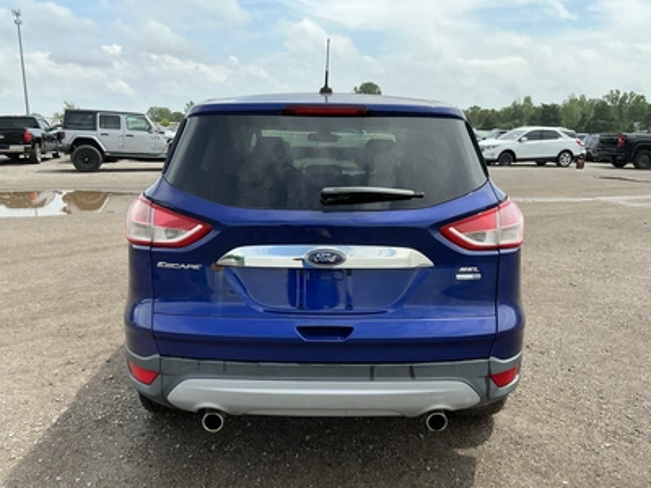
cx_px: 326
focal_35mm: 28
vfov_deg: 49.7
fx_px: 527
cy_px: 244
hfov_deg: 63.4
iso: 25
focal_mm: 3
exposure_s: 1/1098
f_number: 1.8
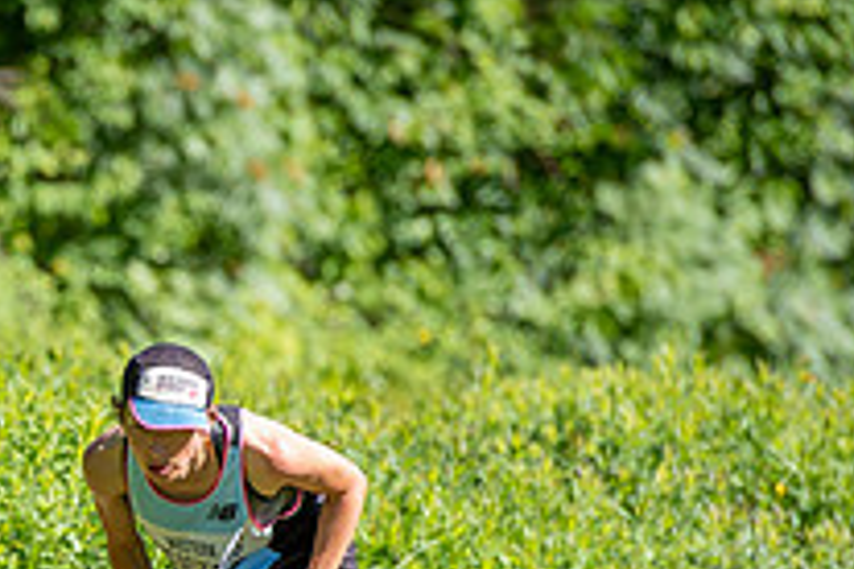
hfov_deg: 3.7
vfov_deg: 2.5
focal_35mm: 560
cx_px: -99
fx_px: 13283
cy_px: 559
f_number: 3.5
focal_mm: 200
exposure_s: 1/640
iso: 100
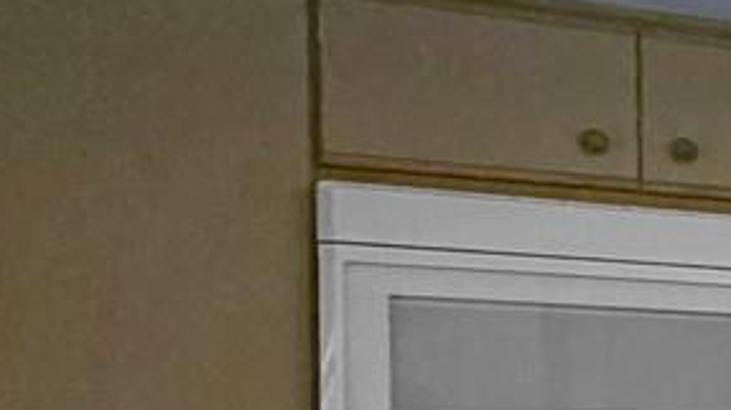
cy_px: 586
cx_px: 1717
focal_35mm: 85
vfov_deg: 13.5
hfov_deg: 15.3
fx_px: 1646
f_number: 2.2
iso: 320
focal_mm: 2.22
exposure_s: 1/60
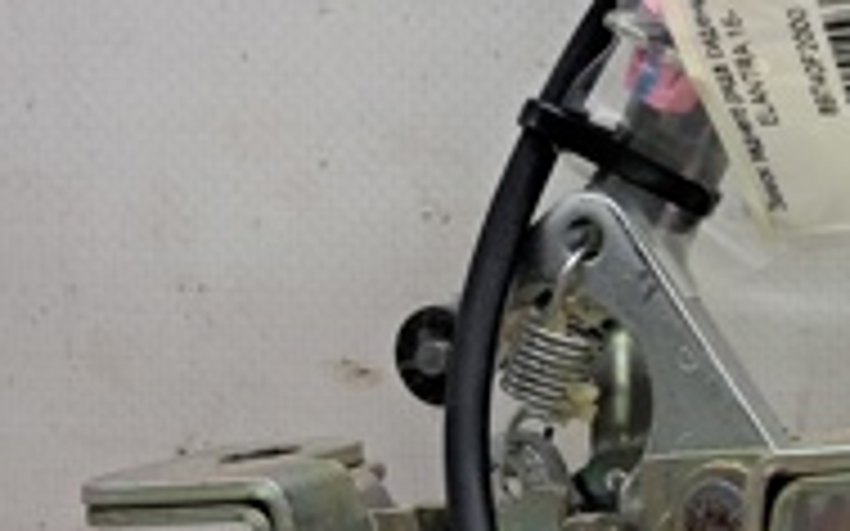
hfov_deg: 19.5
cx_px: 1147
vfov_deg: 13.5
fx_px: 2246
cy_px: 173
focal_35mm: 97
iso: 125
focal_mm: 4
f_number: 1.8
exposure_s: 1/50
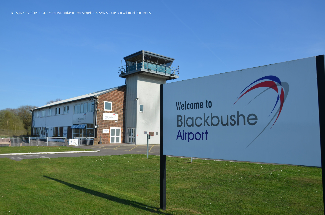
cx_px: 162
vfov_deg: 47.7
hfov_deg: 67.5
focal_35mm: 27
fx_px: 243
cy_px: 108
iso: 100
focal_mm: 18
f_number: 9
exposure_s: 1/320
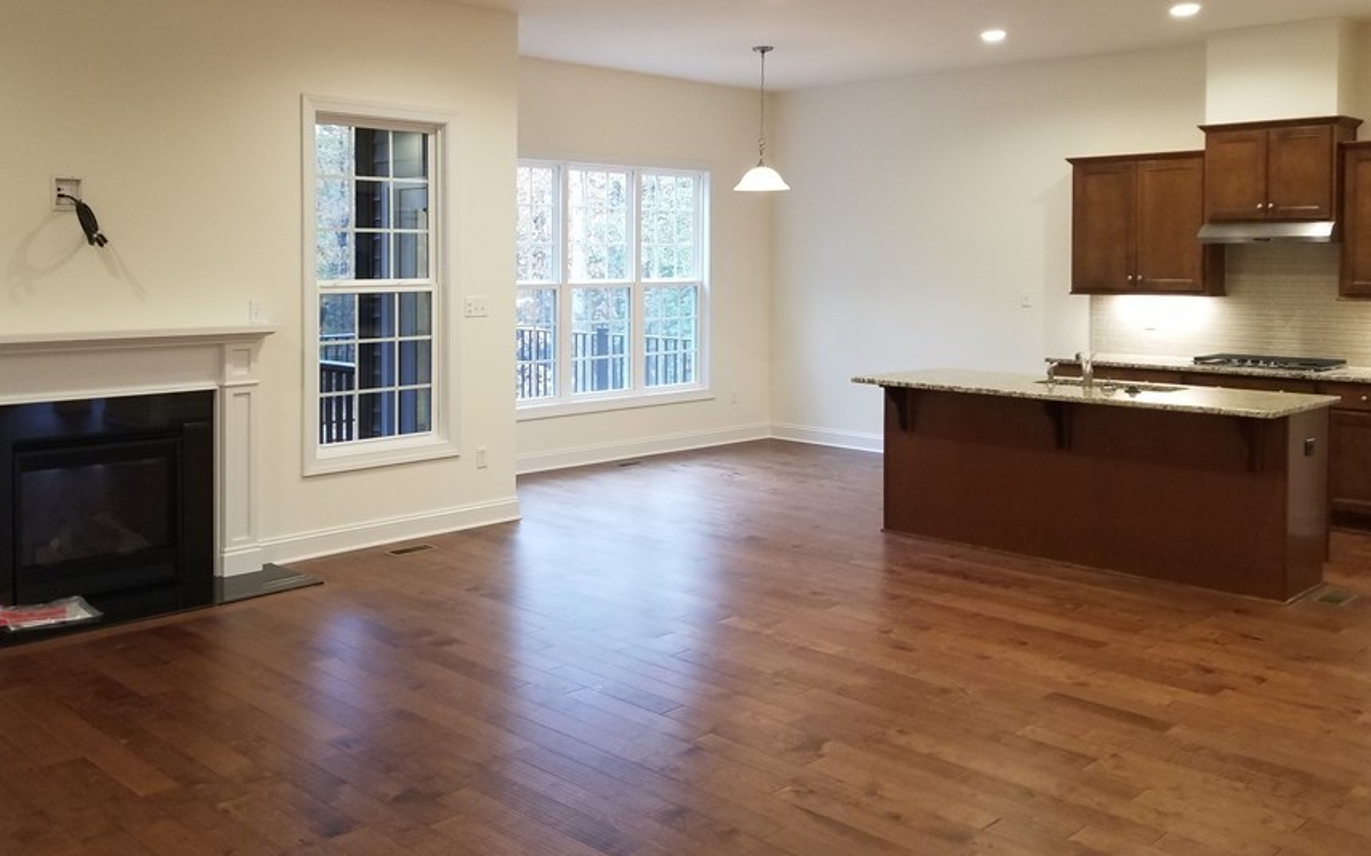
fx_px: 1233
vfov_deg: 38.1
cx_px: 576
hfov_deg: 57.9
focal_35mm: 33
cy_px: 319
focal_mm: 4.25
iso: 160
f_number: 1.7
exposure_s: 1/30
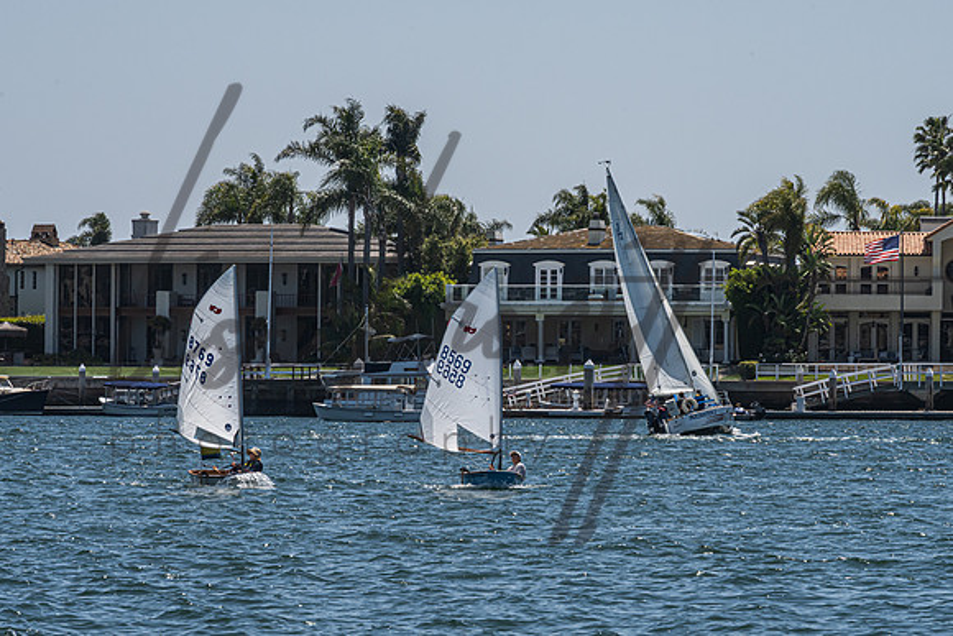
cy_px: 420
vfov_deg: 5.0
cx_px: 487
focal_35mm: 273
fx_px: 7222
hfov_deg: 7.5
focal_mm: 200
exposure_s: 1/400
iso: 250
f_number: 18
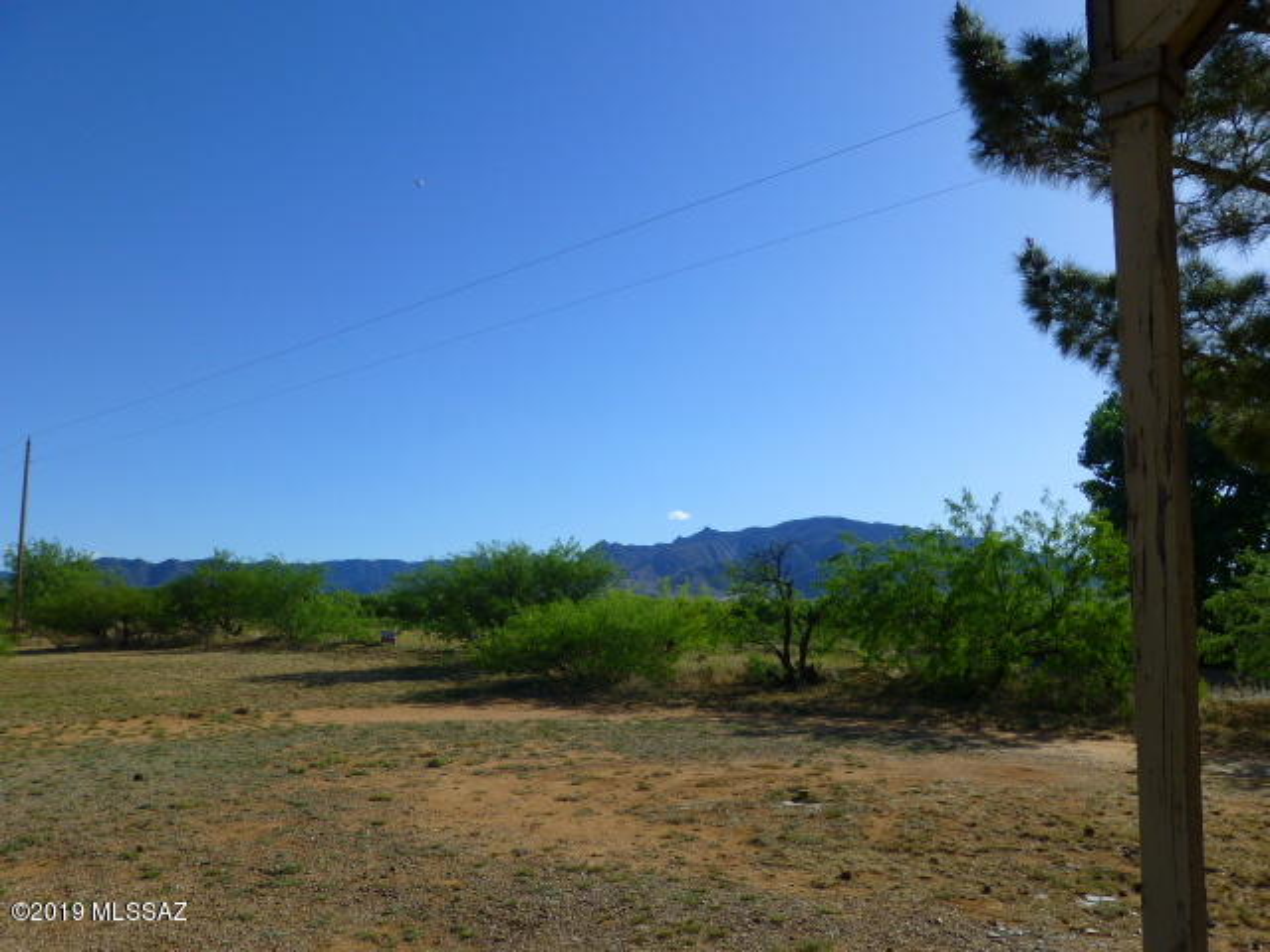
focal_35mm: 27
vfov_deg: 51.4
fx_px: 991
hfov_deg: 65.3
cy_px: 476
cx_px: 635
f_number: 4
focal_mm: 4.8
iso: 100
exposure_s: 1/1300
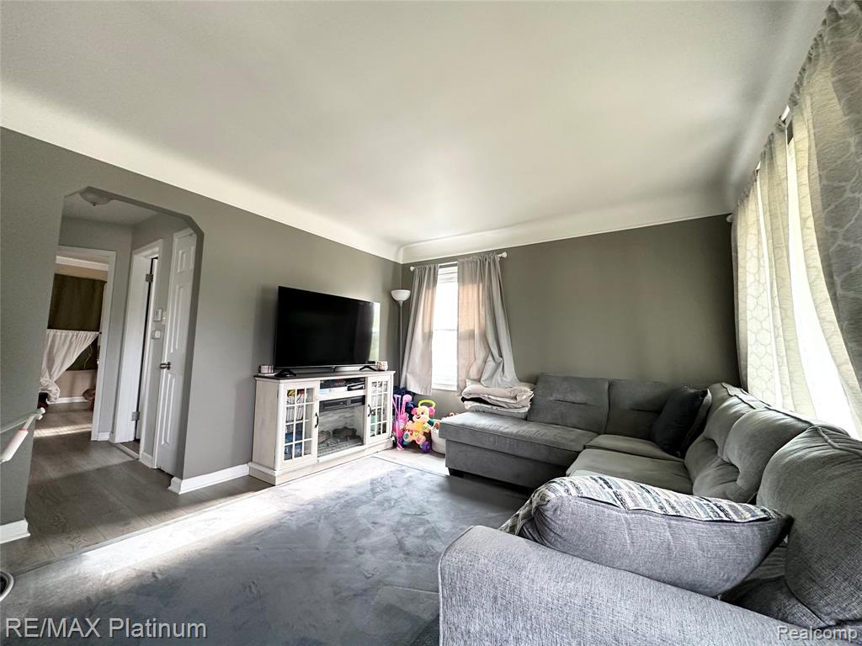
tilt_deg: +4.6
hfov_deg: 102.1
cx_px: 431
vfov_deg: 85.7
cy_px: 323
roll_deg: -2.2
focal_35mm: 14
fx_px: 349
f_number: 2.2
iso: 320
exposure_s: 1/72
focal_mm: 2.22
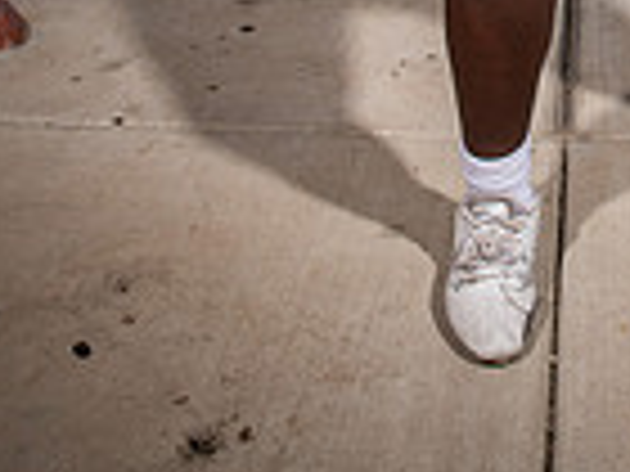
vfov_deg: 15.3
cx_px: 648
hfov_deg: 24.9
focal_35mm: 74
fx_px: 1347
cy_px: -512
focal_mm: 24
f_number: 7.1
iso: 160
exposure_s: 1/400
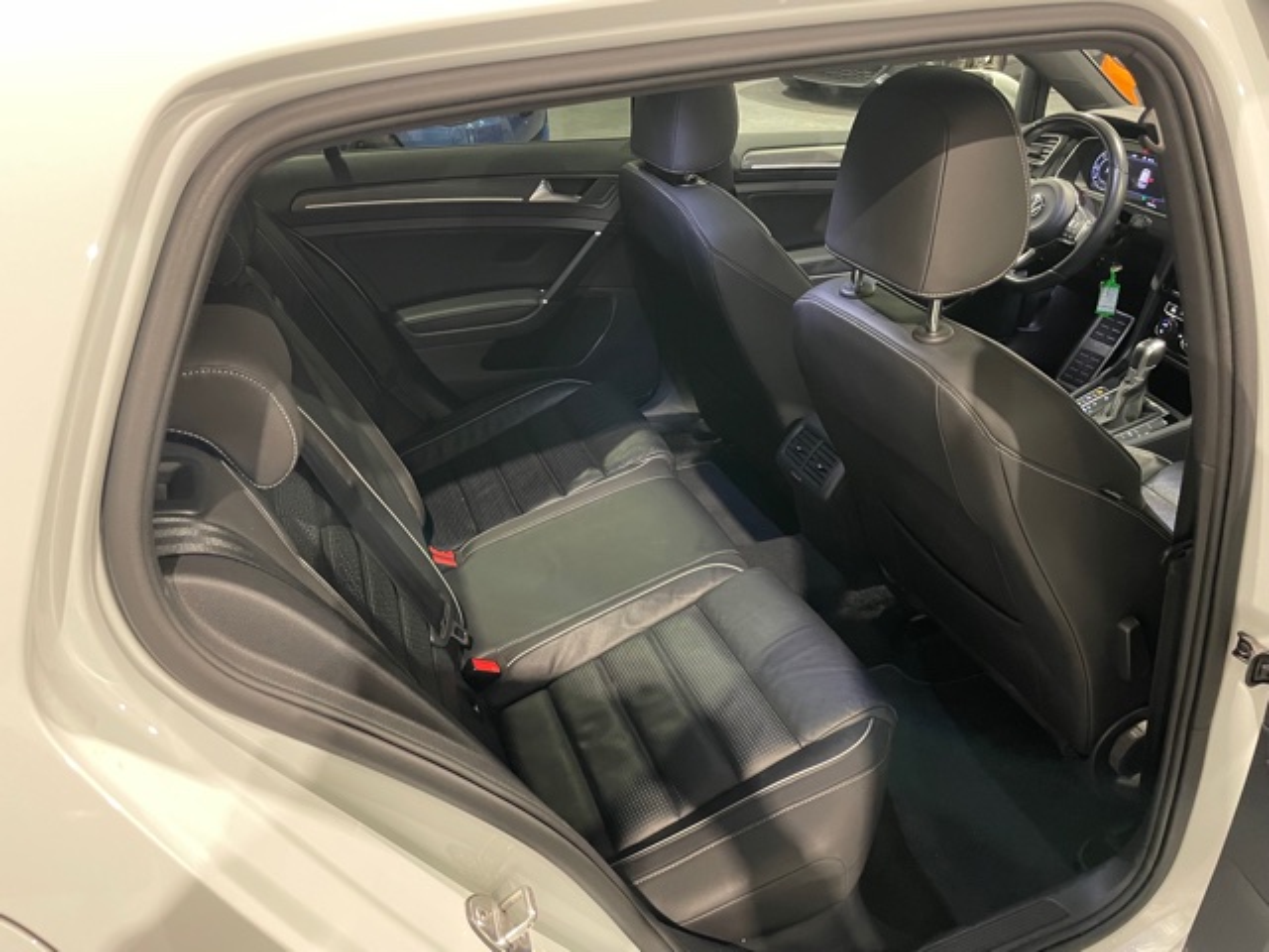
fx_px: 953
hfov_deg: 67.3
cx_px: 634
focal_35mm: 26
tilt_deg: -31.4
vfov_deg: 53.1
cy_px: 476
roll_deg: +0.4
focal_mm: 4.2
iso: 640
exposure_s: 1/25
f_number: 1.6
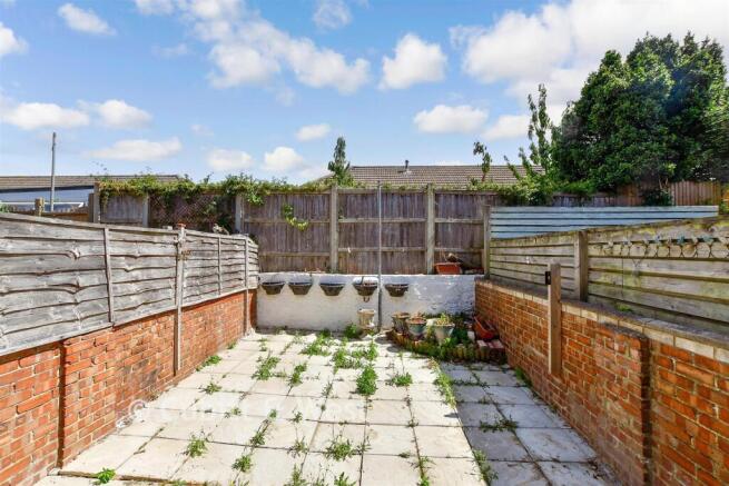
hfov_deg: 100.4
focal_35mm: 15
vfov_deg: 77.4
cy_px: 243
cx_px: 364
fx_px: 304
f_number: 8
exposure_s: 1/500
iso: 160
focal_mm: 10
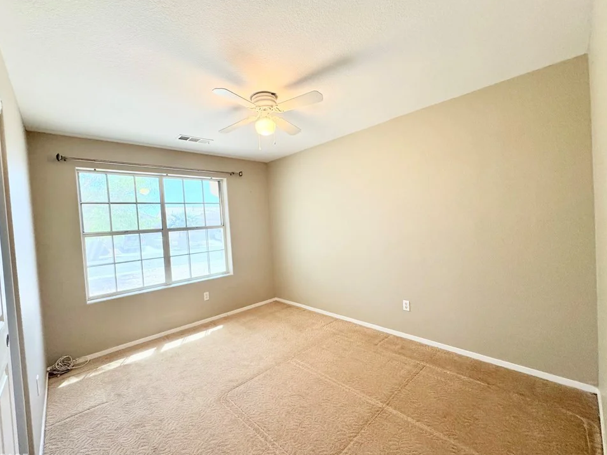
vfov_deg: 81.7
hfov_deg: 98.1
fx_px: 263
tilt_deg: -1.9
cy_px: 230
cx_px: 290
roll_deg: +3.3
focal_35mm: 15
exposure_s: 1/120
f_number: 2.2
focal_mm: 2.22
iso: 320
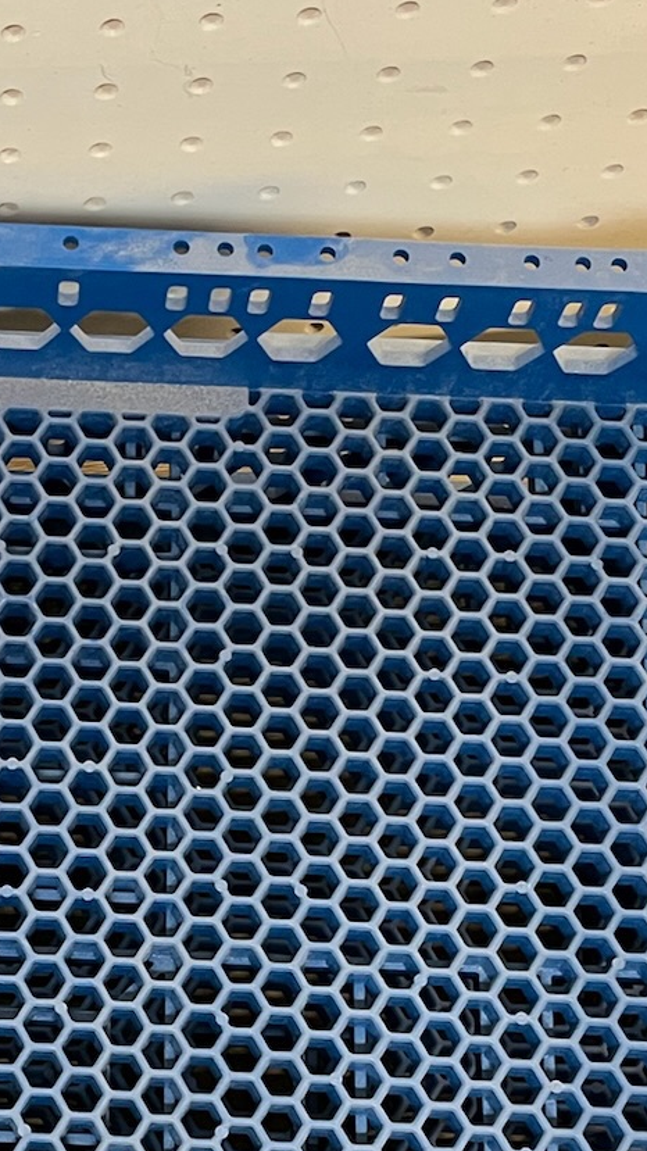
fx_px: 2136
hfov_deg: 16.9
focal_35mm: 70
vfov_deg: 29.4
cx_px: 15
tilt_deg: -74.9
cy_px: 941
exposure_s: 1/50
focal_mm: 5.1
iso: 200
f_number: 1.6
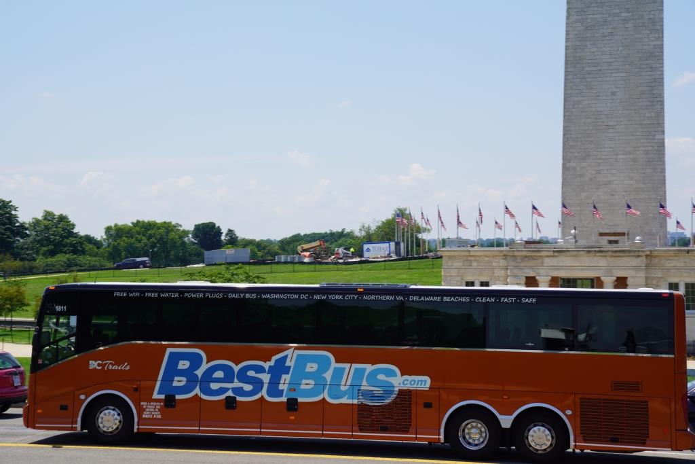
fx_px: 1351
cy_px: 232
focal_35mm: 70
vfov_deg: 19.5
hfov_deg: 28.8
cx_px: 348
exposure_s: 1/160
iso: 100
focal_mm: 70
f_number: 9
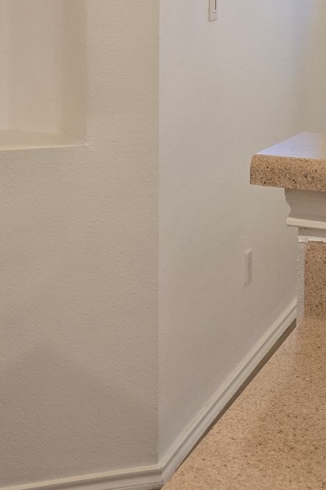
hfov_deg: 17.5
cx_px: 58
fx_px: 1046
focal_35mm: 77
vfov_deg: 25.5
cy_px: 45
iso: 250
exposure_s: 1/120
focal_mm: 6.3
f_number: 1.7
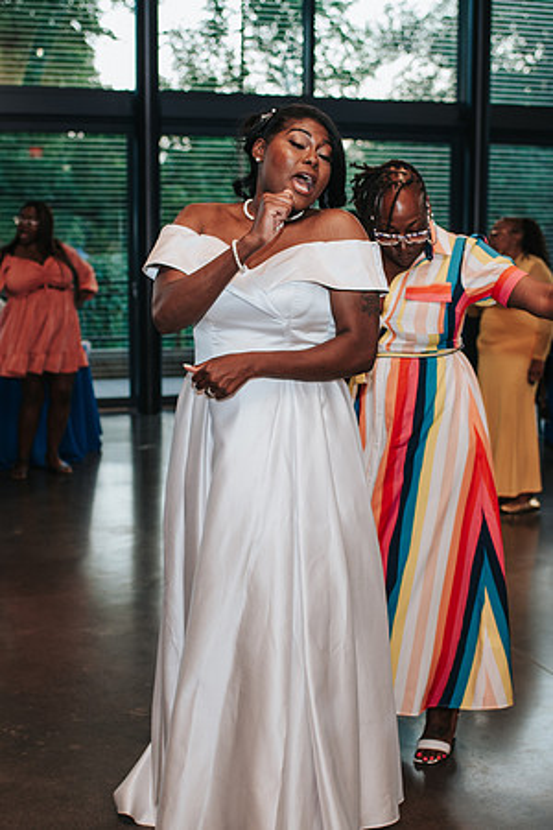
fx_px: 1209
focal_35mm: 52
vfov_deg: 37.9
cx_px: 250
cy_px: 415
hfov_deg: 25.8
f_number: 2.8
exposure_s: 1/160
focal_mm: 35
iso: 560
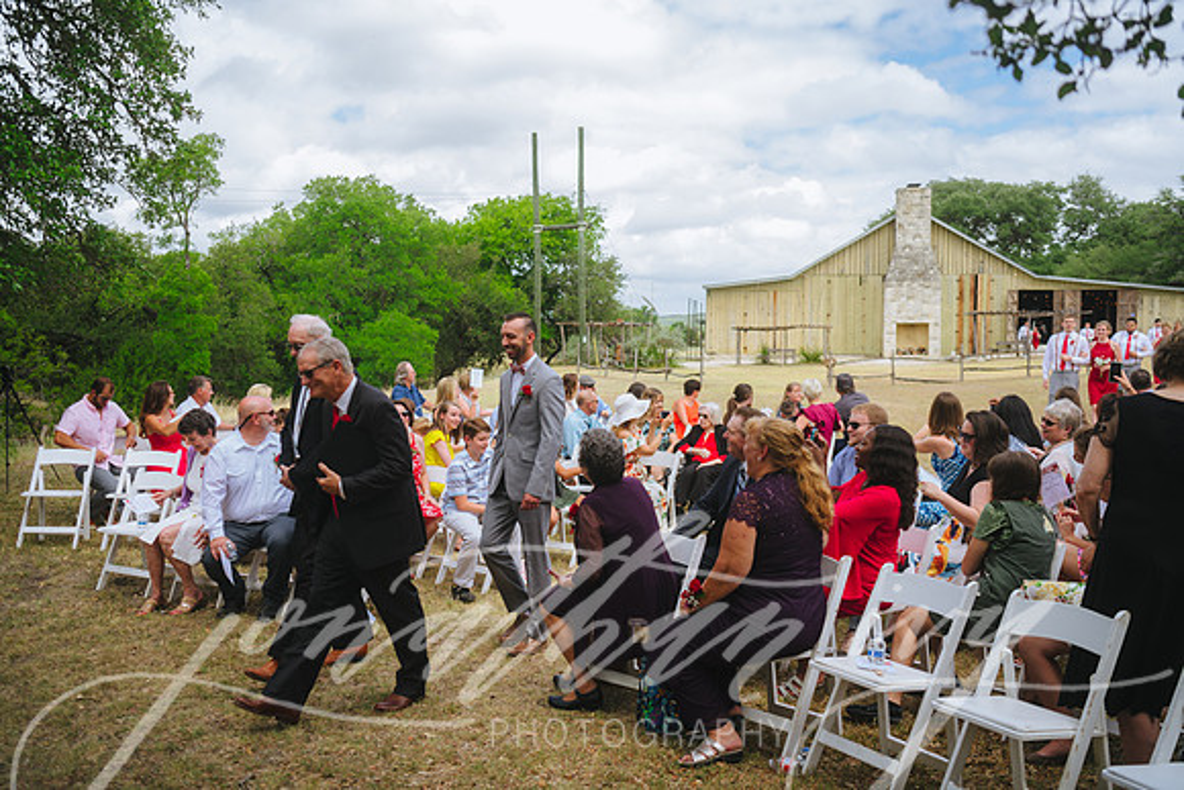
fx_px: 1118
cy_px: 395
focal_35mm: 34
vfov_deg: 38.9
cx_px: 592
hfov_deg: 55.8
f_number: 2.8
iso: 31
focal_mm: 34
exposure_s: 1/320
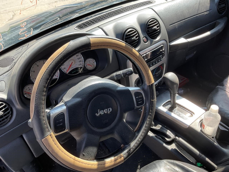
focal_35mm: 29
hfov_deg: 61.7
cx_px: 114
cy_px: 86
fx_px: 192
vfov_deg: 48.2
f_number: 1.8
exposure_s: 1/141
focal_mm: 3
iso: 16
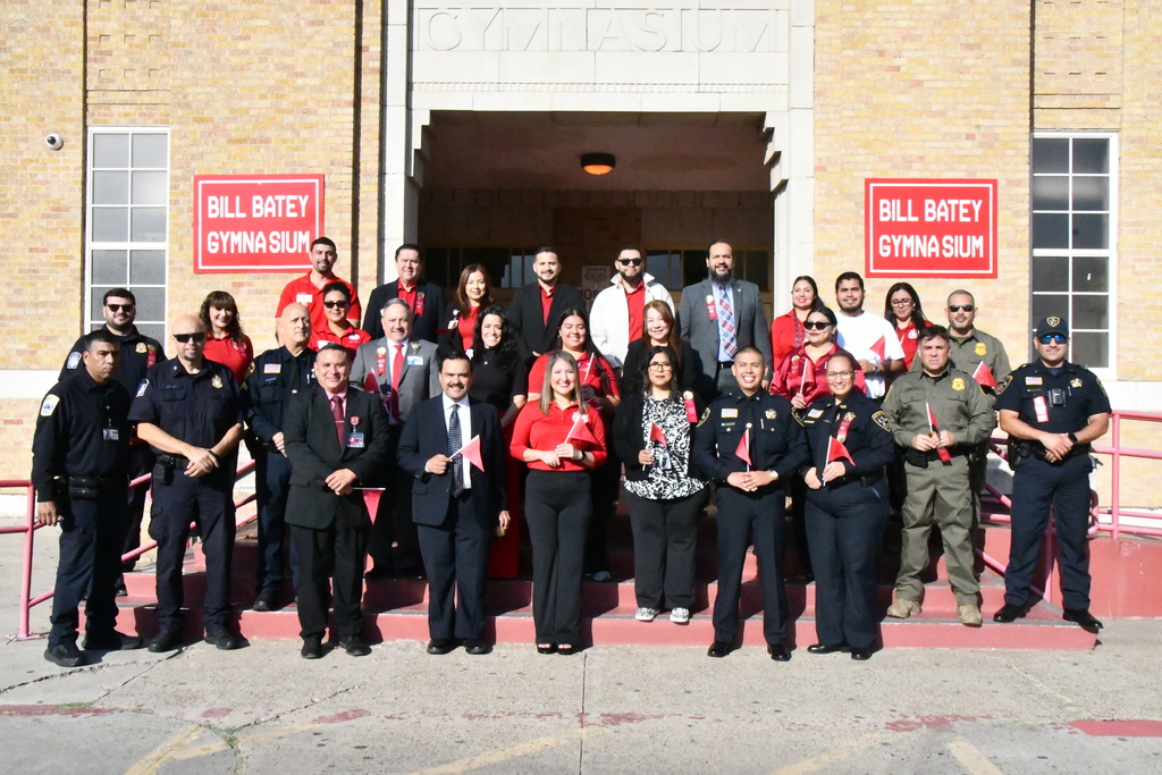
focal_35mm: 33
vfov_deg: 40.0
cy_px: 388
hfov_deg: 57.2
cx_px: 581
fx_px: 1065
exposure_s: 1/6400
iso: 16000
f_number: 22
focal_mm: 22
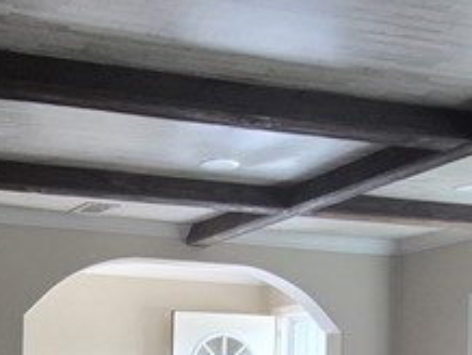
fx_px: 833
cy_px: 426
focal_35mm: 61
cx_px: 24
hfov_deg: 29.9
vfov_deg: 22.2
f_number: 2.2
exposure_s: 1/60
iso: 400
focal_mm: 1.74
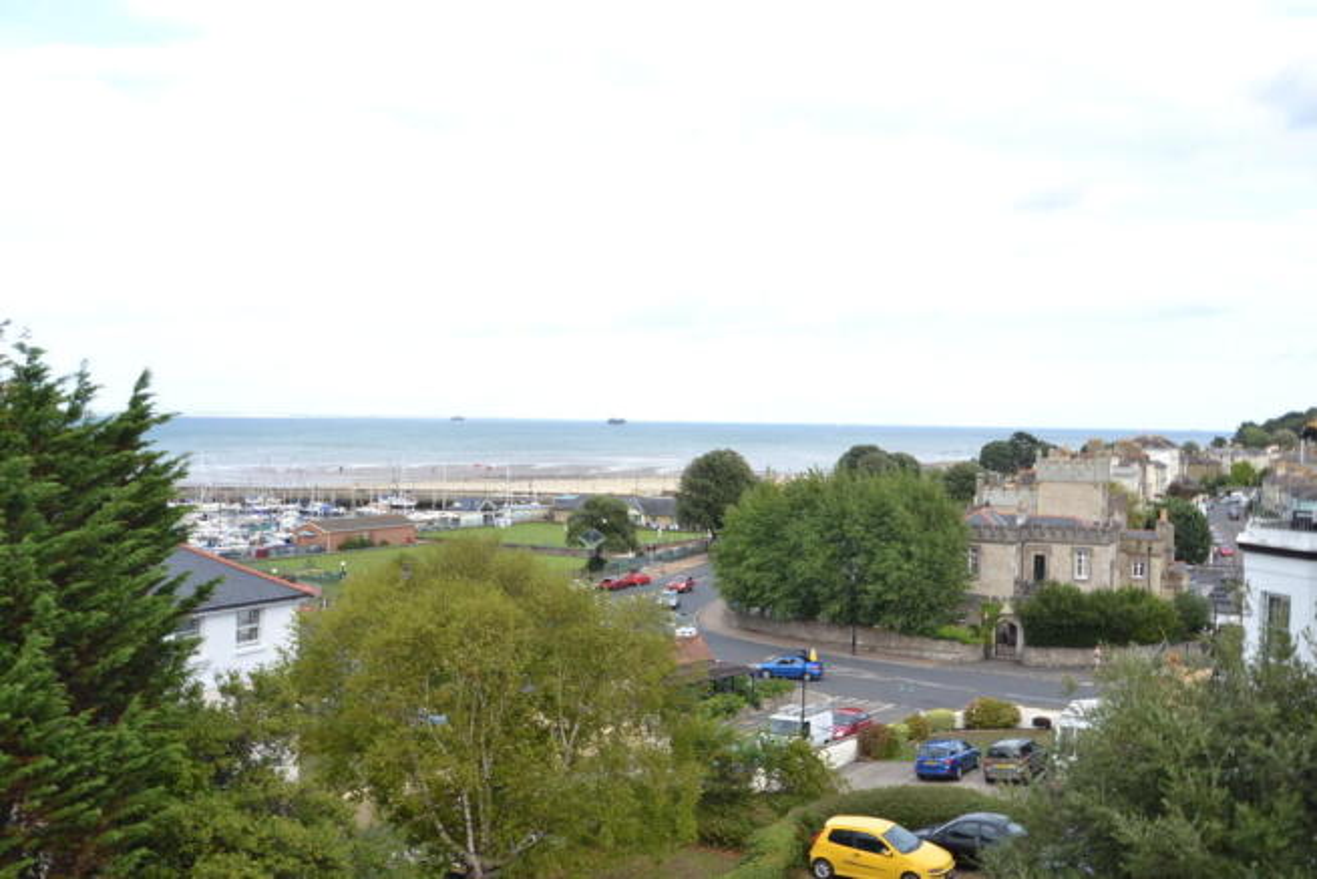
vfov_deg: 36.9
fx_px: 1317
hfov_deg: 53.1
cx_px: 658
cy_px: 440
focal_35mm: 36
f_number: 5.6
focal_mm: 24
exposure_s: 1/125
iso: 100
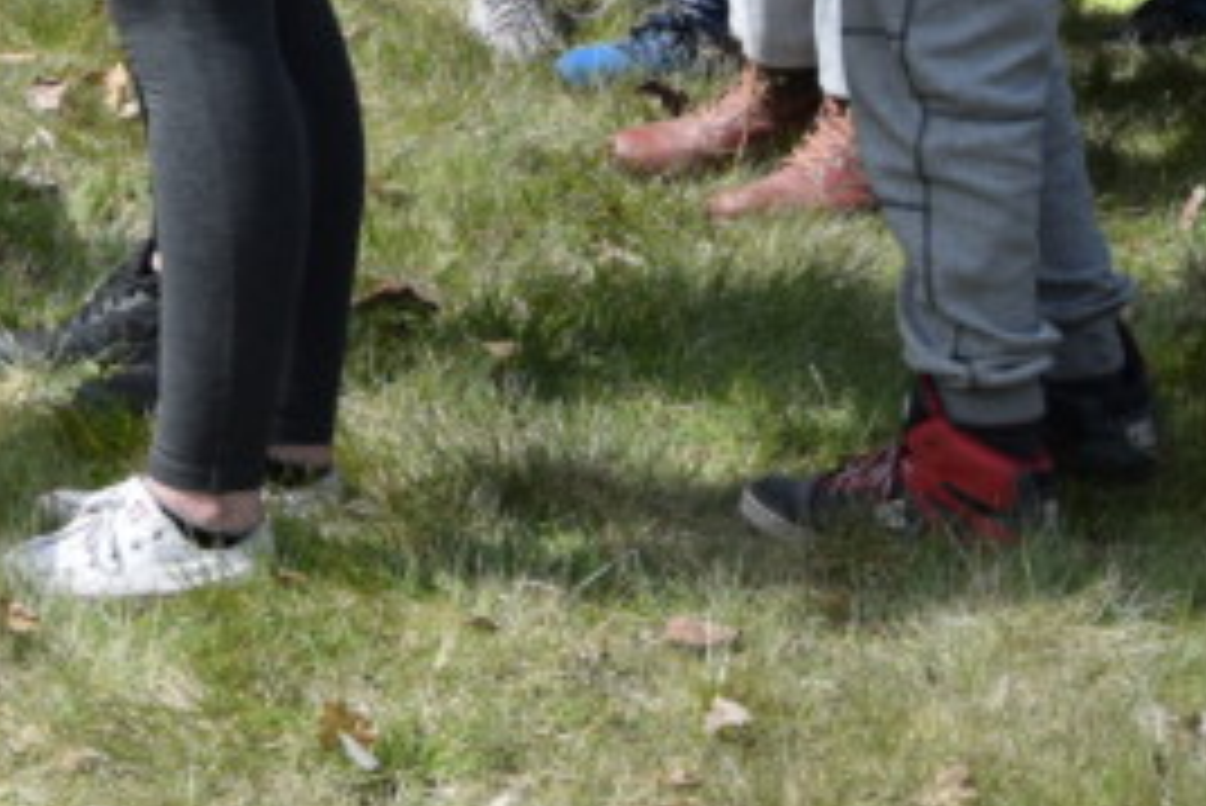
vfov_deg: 7.9
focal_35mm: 172
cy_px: -250
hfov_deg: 11.7
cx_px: -194
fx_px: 5765
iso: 400
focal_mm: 30
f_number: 5.6
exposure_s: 1/1250
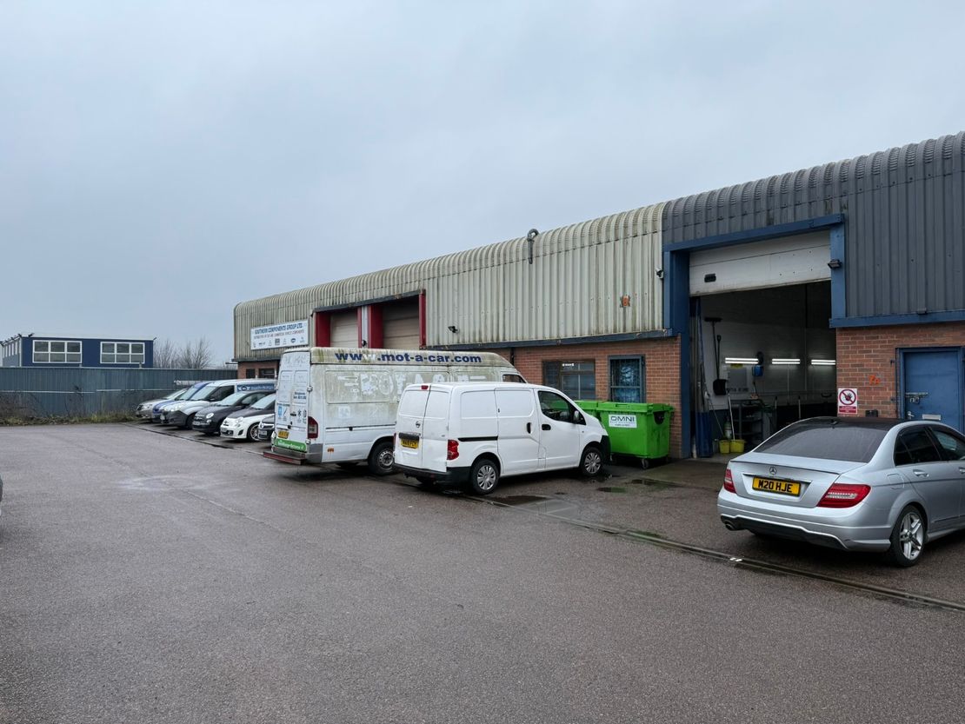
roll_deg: -0.4
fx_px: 669
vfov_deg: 56.8
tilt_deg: +0.9
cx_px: 482
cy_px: 362
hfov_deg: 71.6
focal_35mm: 24
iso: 80
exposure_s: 1/1292
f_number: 1.78
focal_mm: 6.76
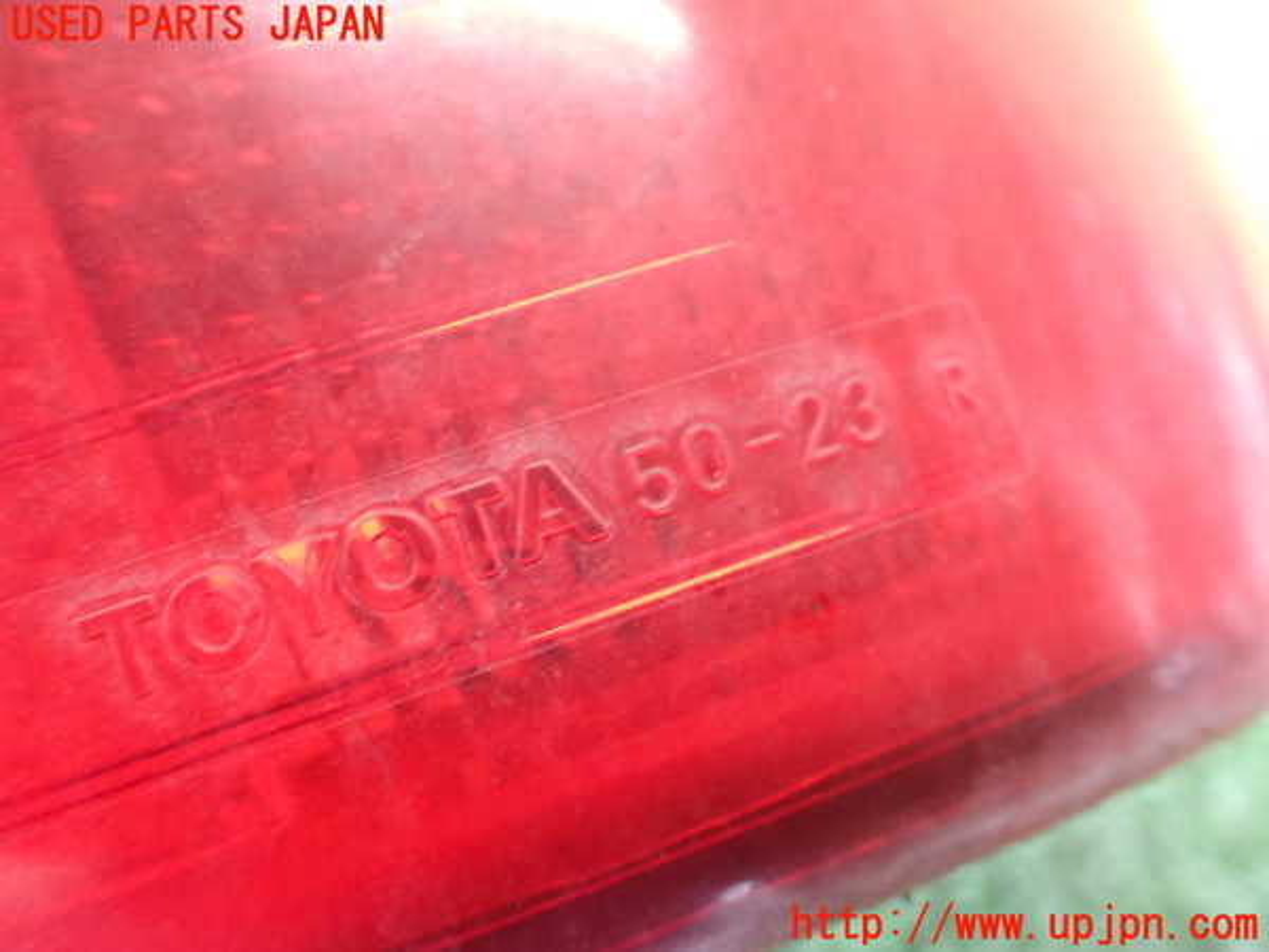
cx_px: 634
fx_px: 1100
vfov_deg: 46.8
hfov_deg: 60.0
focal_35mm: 30
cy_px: 476
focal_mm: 5.4
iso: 800
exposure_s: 1/40
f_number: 2.3
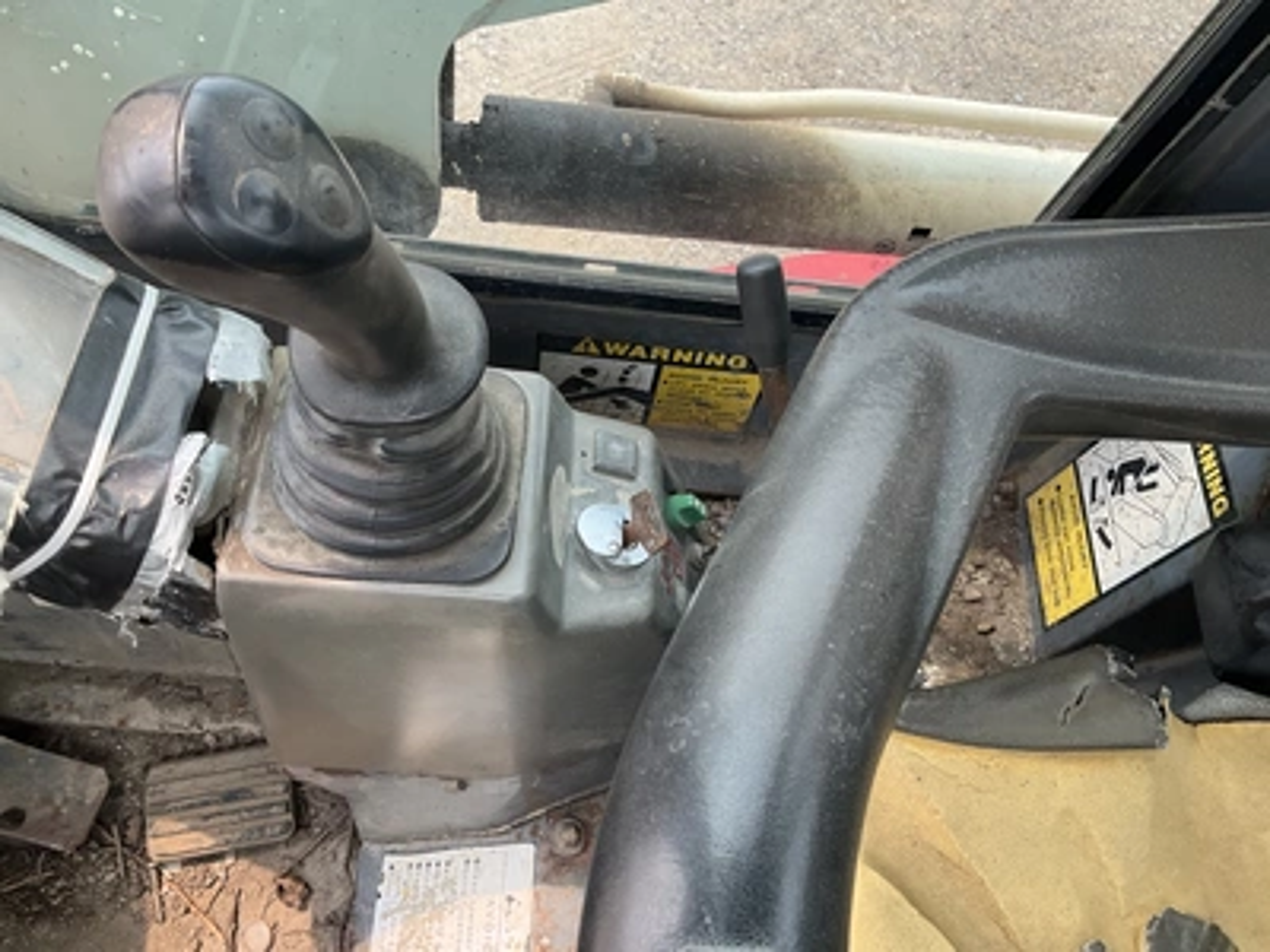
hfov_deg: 61.7
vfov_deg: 48.2
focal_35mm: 29
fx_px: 1064
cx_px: 635
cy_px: 476
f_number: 1.8
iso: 25
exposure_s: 1/286
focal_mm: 3
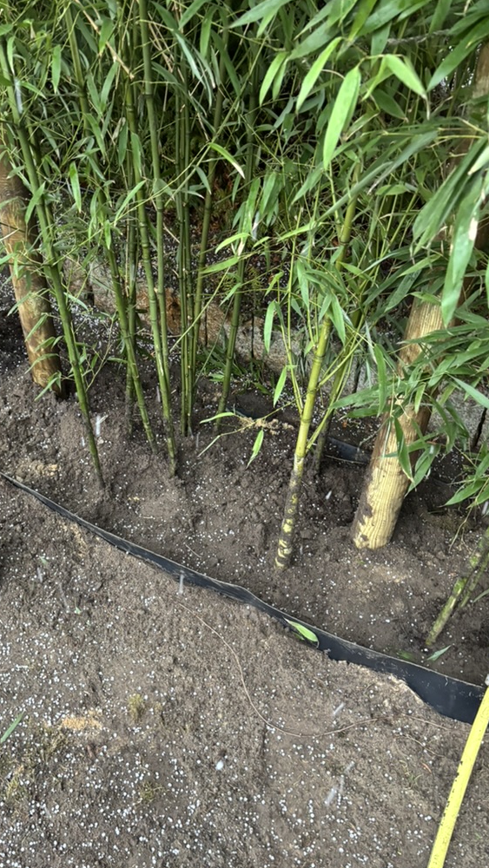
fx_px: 668
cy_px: 437
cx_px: 195
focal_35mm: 29
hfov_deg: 40.0
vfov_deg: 66.1
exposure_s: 1/60
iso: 500
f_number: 1.6
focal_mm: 5.96
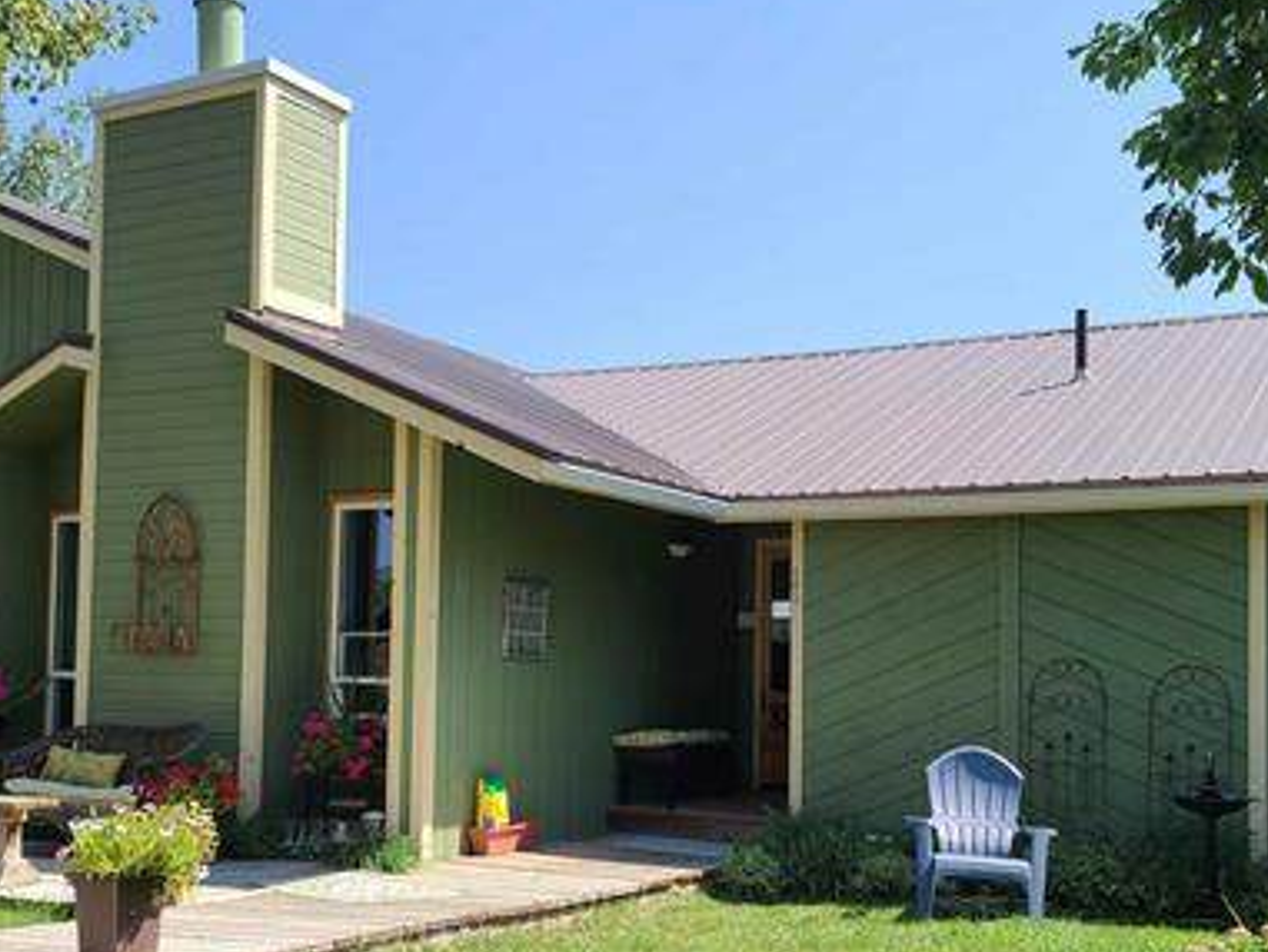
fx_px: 1539
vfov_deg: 34.2
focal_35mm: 42
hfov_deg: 44.8
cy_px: 593
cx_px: 636
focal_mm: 7
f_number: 1.8
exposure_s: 1/531
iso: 16
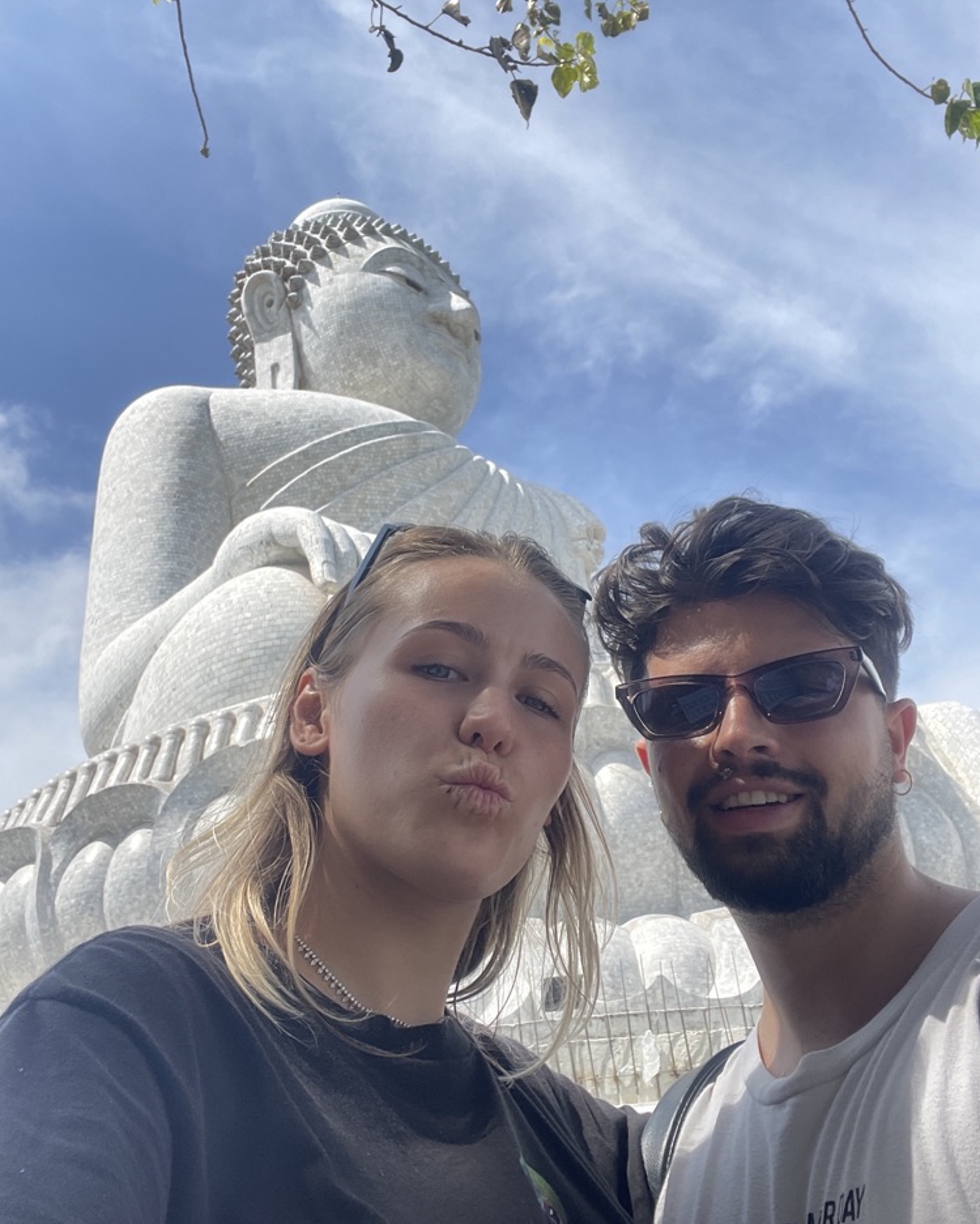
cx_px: 491
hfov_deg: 45.8
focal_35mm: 32
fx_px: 1160
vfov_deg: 55.6
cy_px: 580
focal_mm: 2.71
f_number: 2.2
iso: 25
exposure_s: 1/557
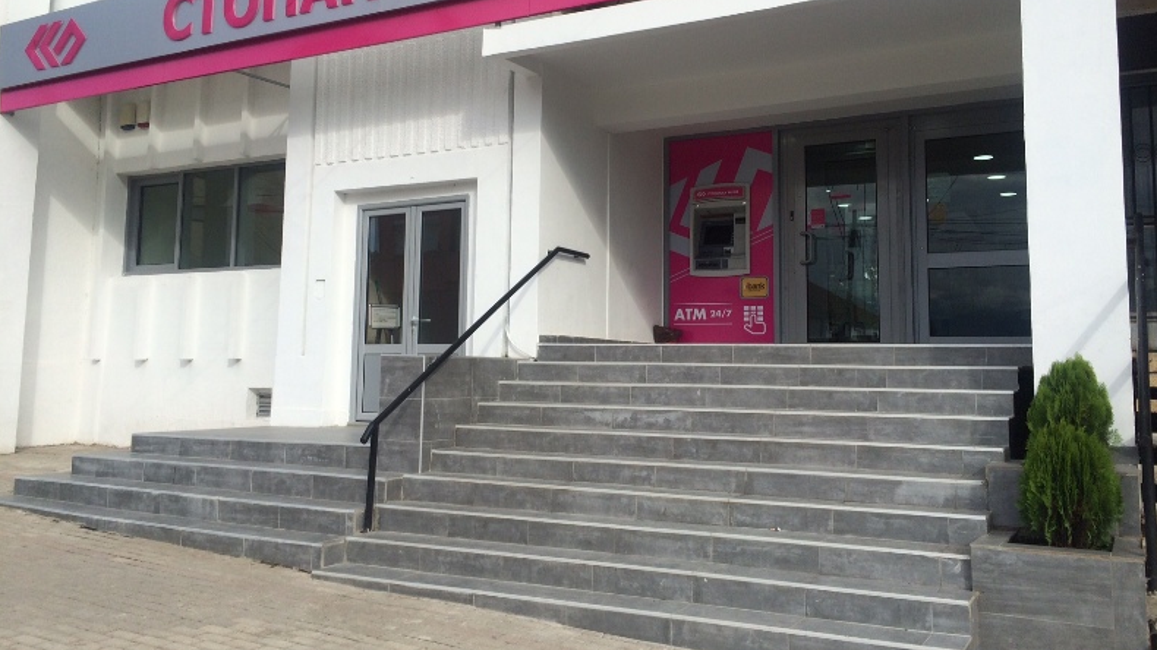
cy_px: 268
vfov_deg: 36.6
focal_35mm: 32
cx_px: 583
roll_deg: -0.7
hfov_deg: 61.0
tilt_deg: +6.0
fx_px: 982
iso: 32
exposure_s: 1/1642
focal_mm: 4.15
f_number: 2.2
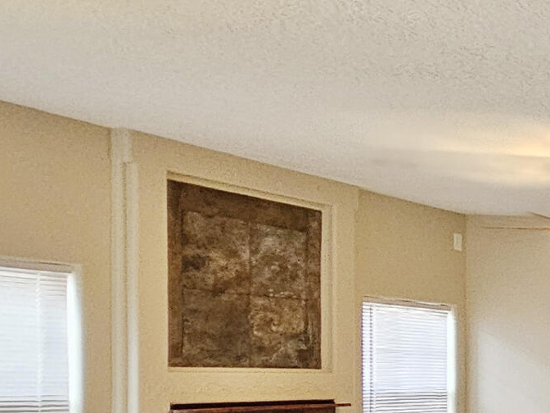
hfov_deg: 18.6
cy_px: 384
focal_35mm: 58
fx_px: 922
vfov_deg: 24.4
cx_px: 1132
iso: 400
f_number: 2.2
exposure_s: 1/60
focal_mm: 2.2
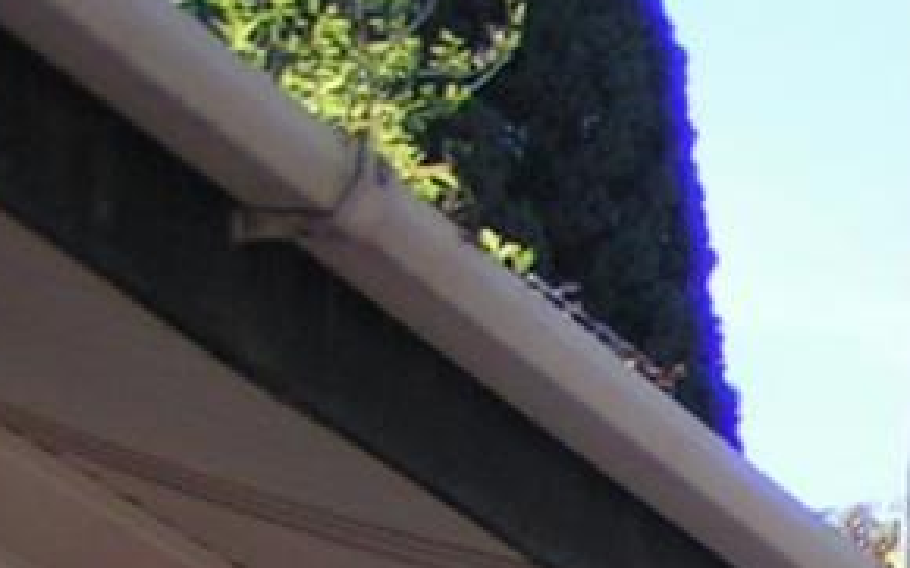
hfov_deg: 8.9
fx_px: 5156
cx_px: 2310
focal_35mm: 208
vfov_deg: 5.9
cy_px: 1713
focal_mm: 5.8
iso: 50
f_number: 2.8
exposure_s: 1/400
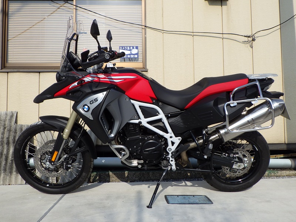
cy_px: 111
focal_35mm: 28
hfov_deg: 63.4
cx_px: 148
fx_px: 239
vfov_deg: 49.7
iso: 125
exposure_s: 1/1250
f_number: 4.2
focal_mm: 5
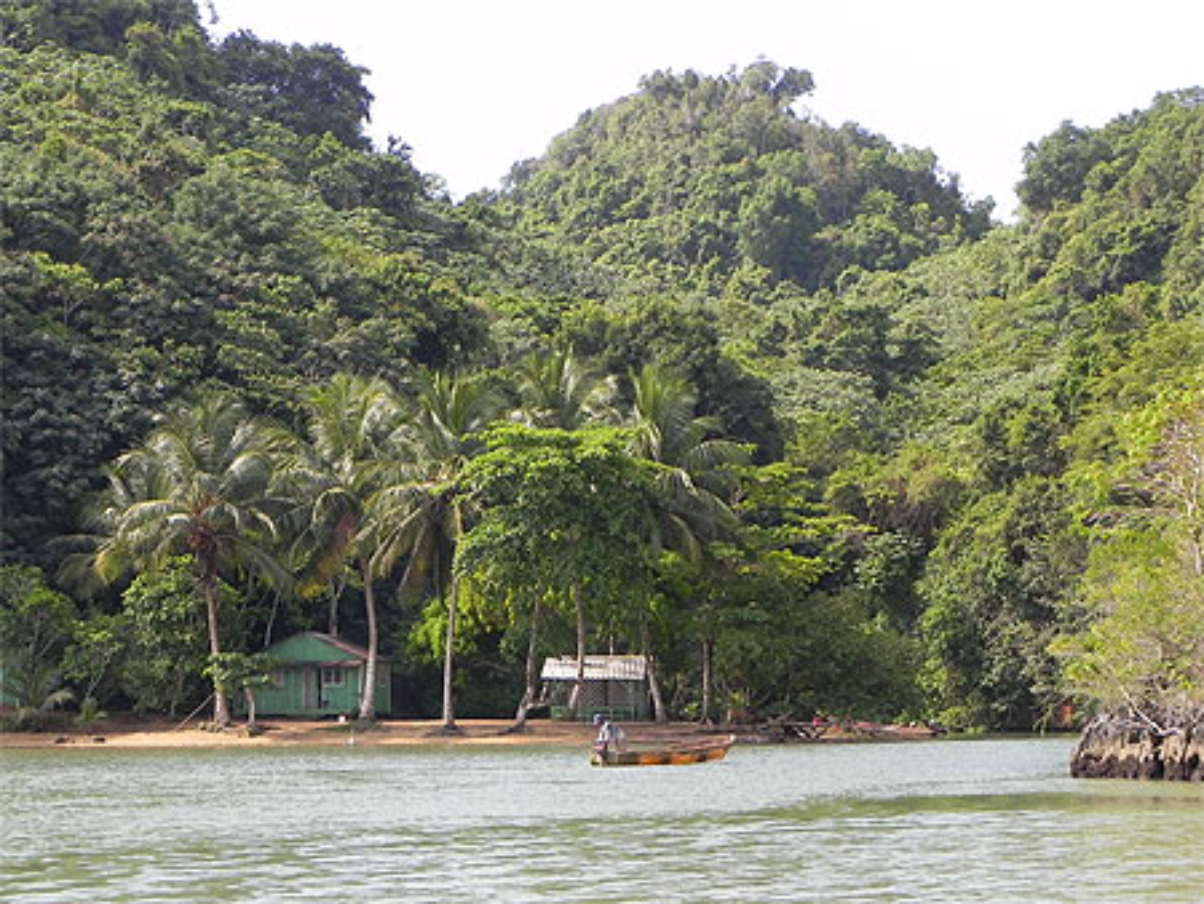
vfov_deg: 17.4
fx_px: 2958
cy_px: 452
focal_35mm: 85
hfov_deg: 23.0
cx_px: 602
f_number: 5.6
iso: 160
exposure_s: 1/208
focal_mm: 15.1
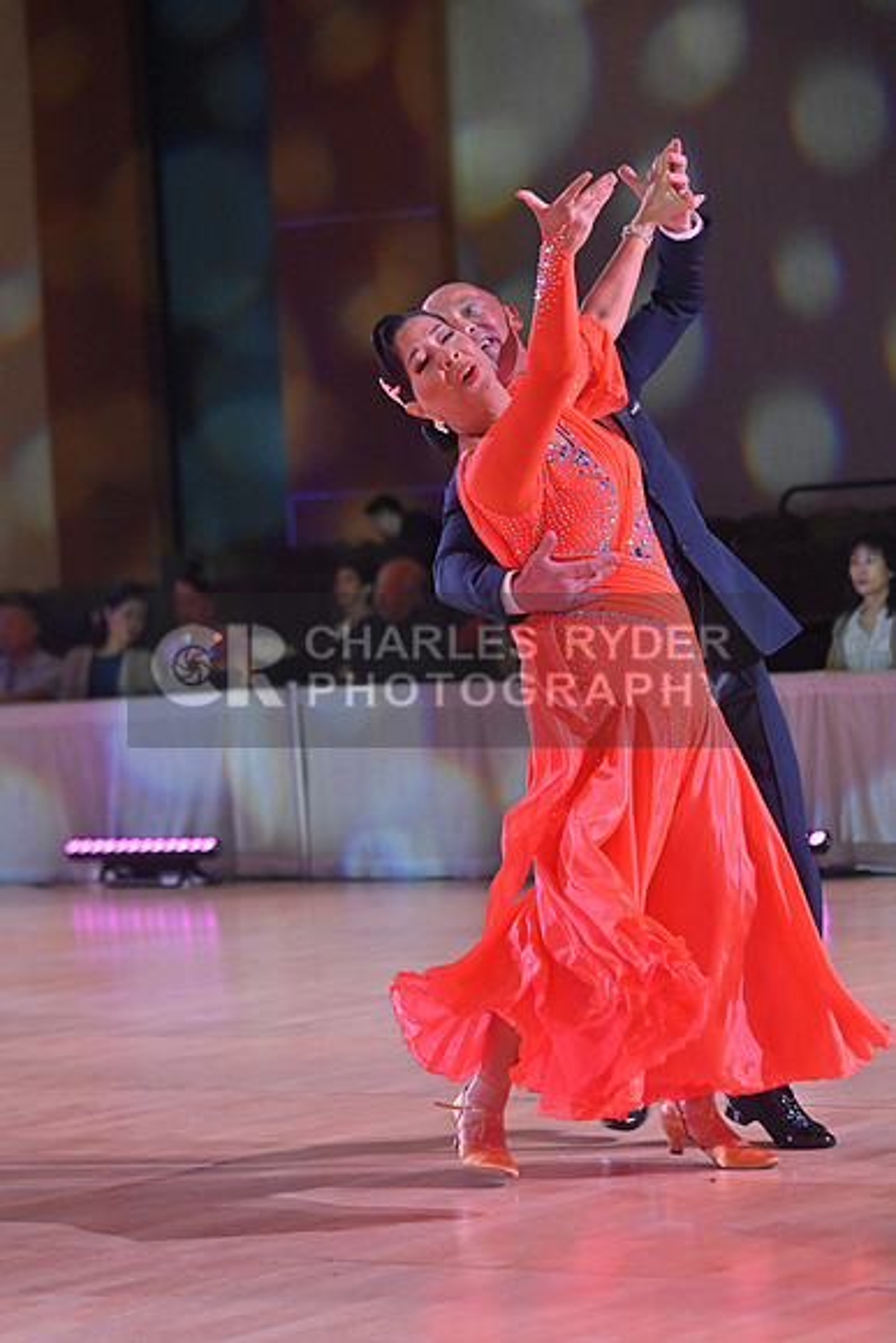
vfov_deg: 17.1
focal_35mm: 120
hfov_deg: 11.4
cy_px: 672
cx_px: 448
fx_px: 4477
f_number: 6.3
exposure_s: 1/400
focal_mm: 120
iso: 4000
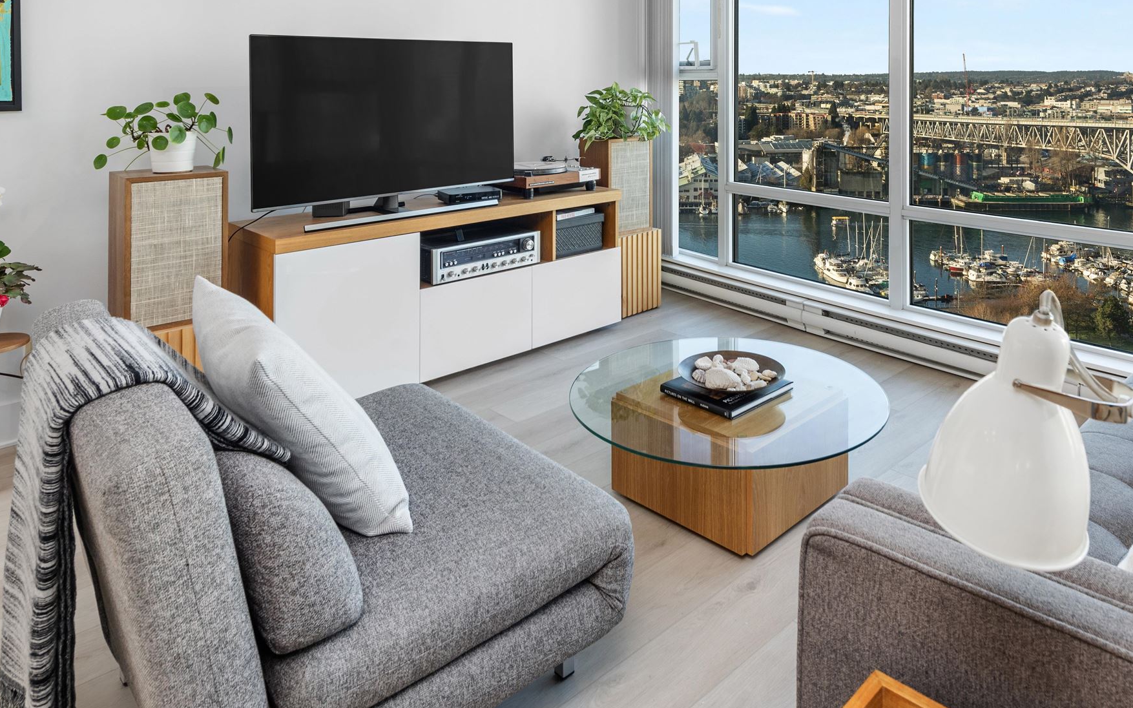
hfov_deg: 72.1
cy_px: 112
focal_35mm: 25
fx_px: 772
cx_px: 658
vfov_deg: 45.9
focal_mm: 14
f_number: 8
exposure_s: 1/5
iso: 200
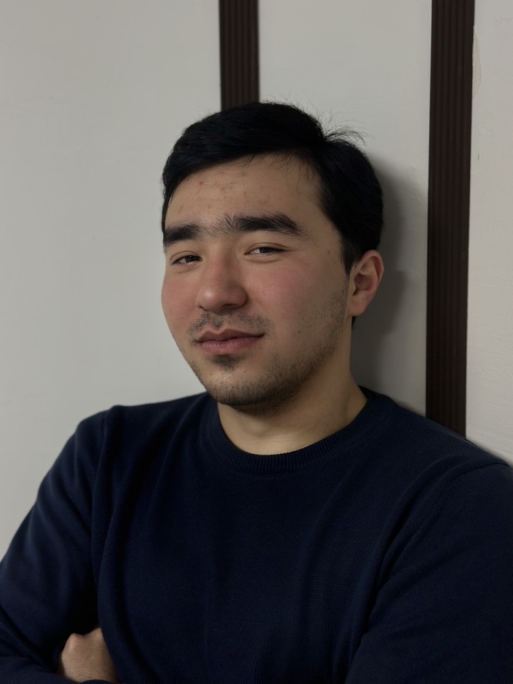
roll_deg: +0.9
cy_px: 342
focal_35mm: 48
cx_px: 256
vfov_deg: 39.7
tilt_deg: -8.3
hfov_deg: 30.3
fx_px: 948
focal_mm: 6.86
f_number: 1.78
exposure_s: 1/50
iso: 80
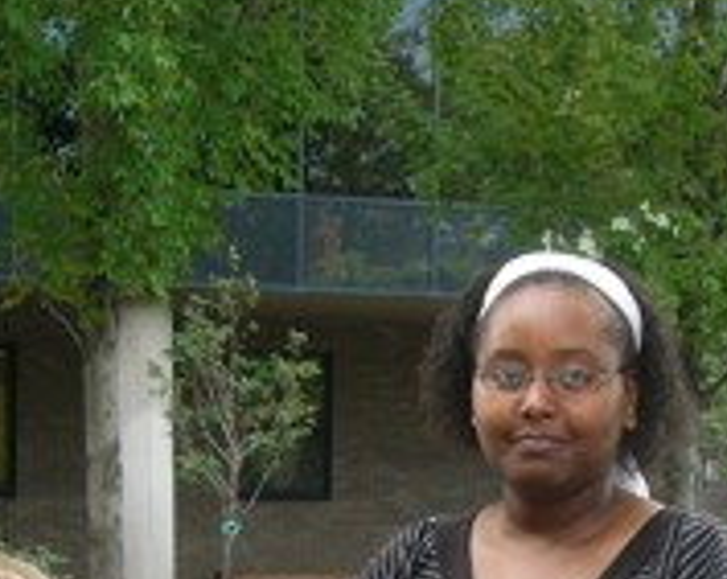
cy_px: 682
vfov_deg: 9.6
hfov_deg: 12.1
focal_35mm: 159
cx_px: 522
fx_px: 3415
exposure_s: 1/80
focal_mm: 10
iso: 100
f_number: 3.7
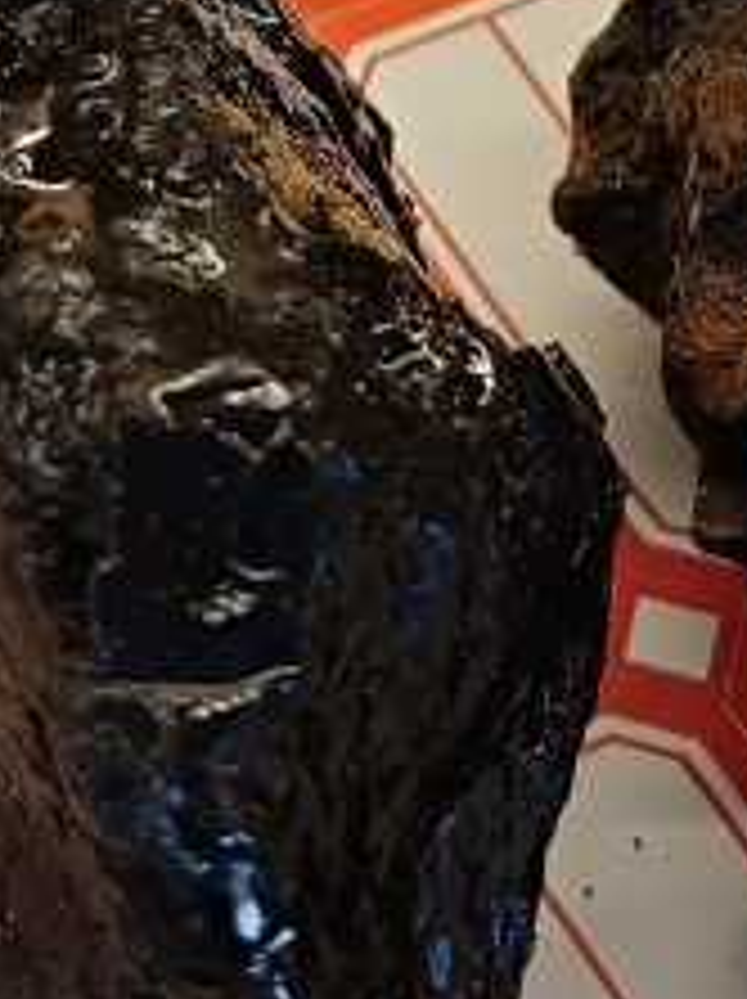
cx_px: 382
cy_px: -254
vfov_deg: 14.6
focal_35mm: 130
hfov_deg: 11.4
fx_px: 3748
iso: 444
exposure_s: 1/33.3
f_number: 1.8
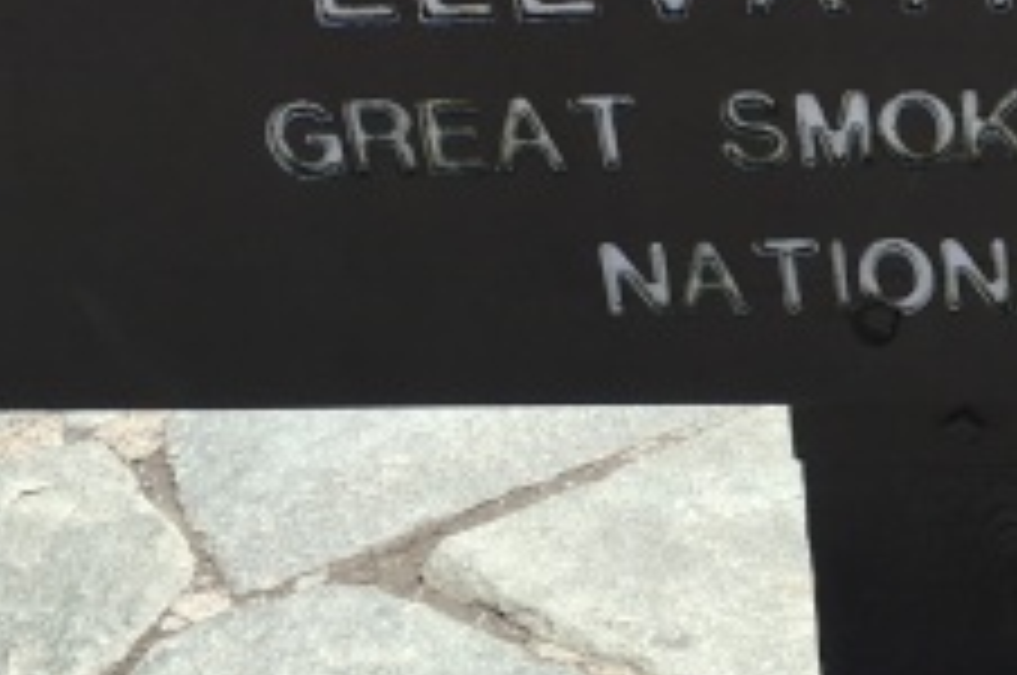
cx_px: 1143
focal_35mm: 107
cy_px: 72
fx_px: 3018
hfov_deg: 18.4
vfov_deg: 12.7
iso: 25
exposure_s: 1/938
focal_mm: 4.15
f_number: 2.2
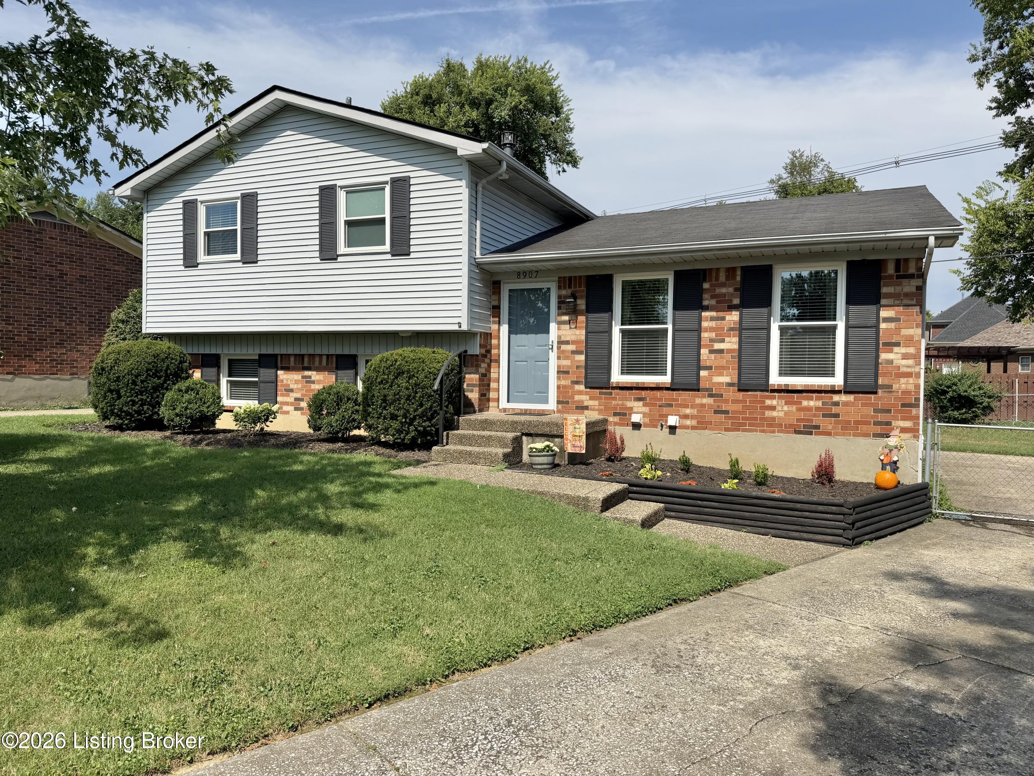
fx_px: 717
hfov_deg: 71.6
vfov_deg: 56.8
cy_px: 388
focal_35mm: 24
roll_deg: -0.2
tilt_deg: -2.0
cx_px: 517
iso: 80
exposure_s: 1/5714
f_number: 1.78
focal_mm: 6.76
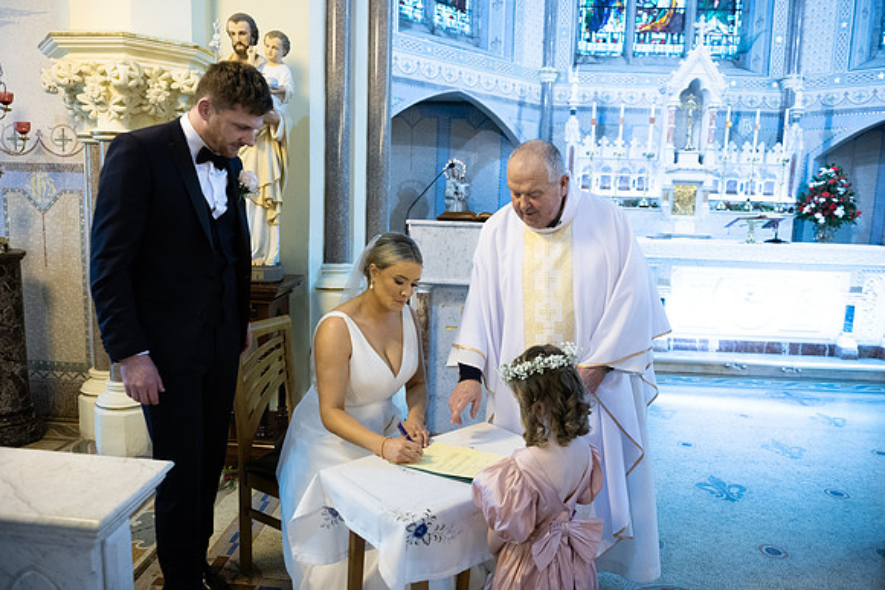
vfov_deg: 53.2
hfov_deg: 73.7
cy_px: 295
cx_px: 442
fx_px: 590
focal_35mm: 24
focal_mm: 24
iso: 1250
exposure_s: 1/160
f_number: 3.5
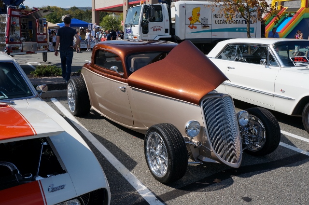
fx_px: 283
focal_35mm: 33
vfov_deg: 39.9
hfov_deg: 57.3
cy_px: 102
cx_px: 154
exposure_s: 1/250
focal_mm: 22
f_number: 9
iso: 100
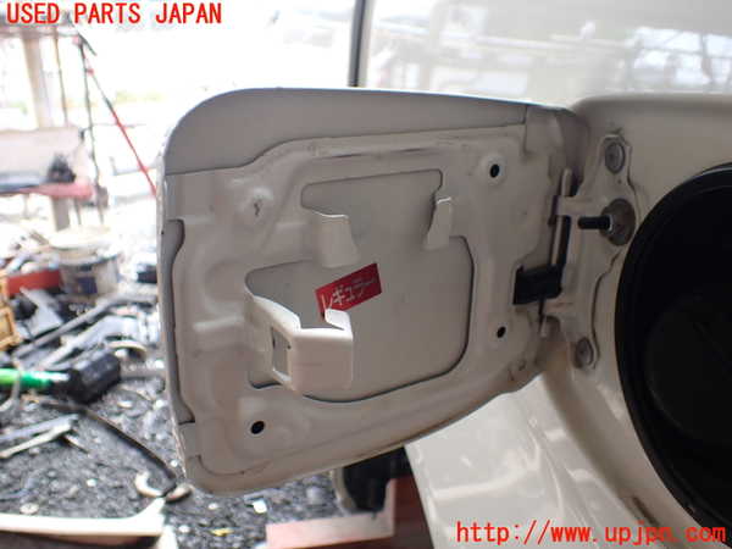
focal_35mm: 30
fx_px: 634
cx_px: 366
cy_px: 274
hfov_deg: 60.0
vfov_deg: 46.8
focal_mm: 5.4
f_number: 2.3
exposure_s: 1/125
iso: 160
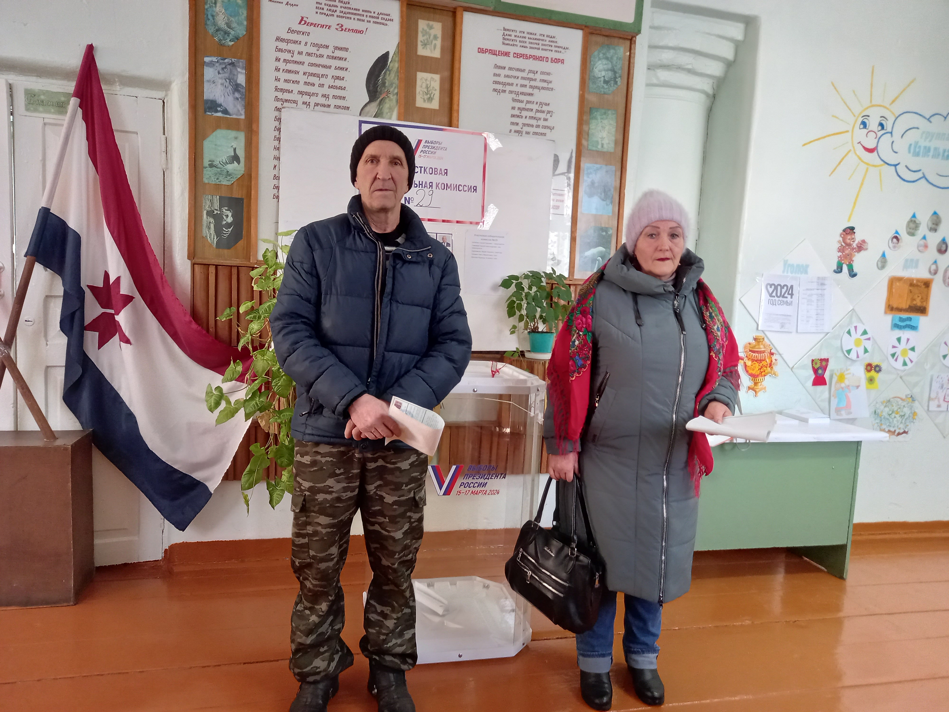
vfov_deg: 54.9
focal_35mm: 25
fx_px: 685
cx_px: 474
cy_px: 356
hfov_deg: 69.4
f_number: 2
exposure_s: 1/25
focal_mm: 4.6
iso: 250
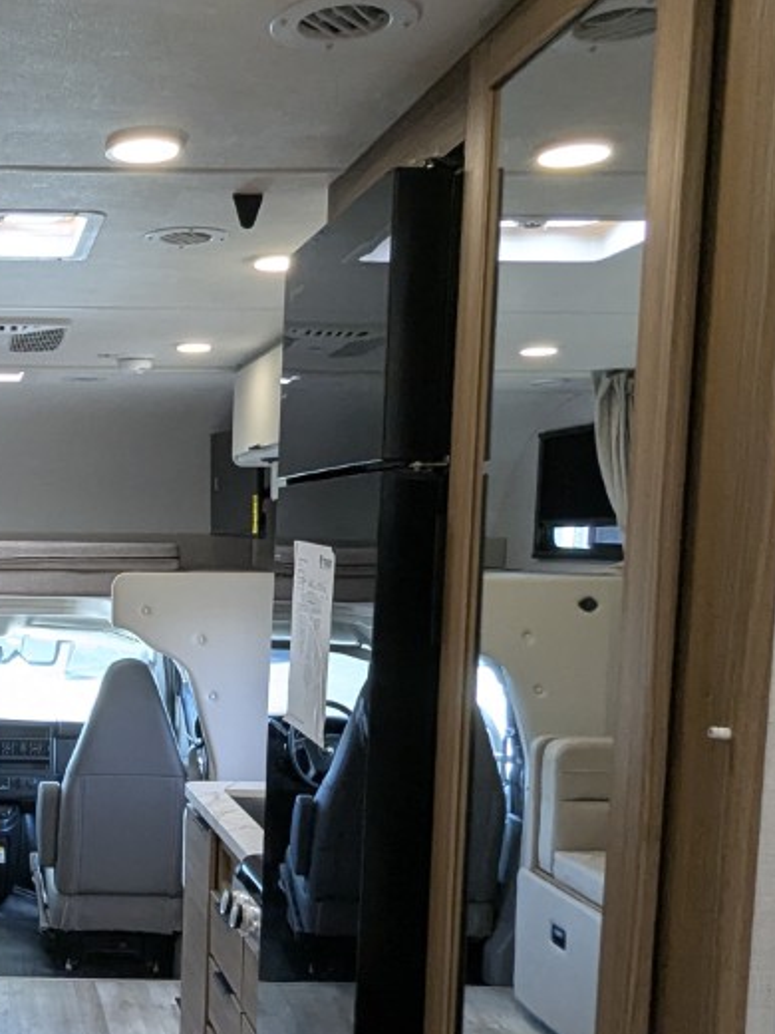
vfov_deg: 43.4
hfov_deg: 30.6
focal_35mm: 43
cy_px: 660
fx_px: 1284
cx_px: -43
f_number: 2.2
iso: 233
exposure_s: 1/194
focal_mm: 2.35
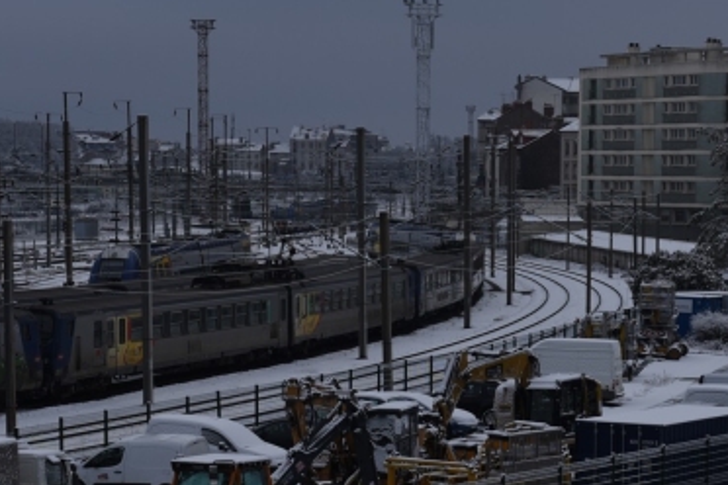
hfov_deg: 15.8
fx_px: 2608
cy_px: 491
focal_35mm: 129
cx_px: 503
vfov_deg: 10.5
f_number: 10
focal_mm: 60
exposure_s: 1/160
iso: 100
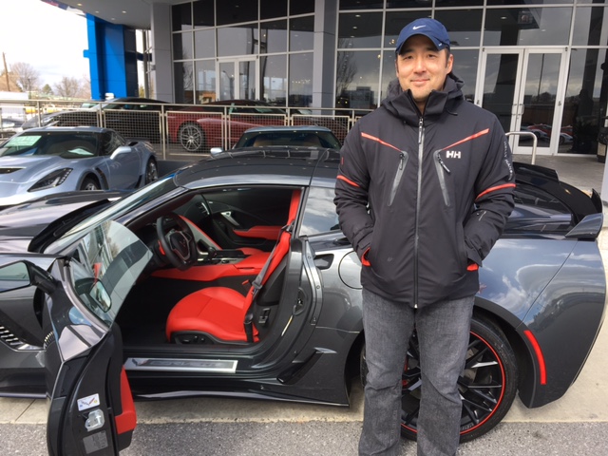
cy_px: 228
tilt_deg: -11.8
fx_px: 509
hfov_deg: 61.7
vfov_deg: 48.2
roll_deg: -1.1
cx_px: 304
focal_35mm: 29
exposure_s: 1/284
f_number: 2.2
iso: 25
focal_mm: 4.15
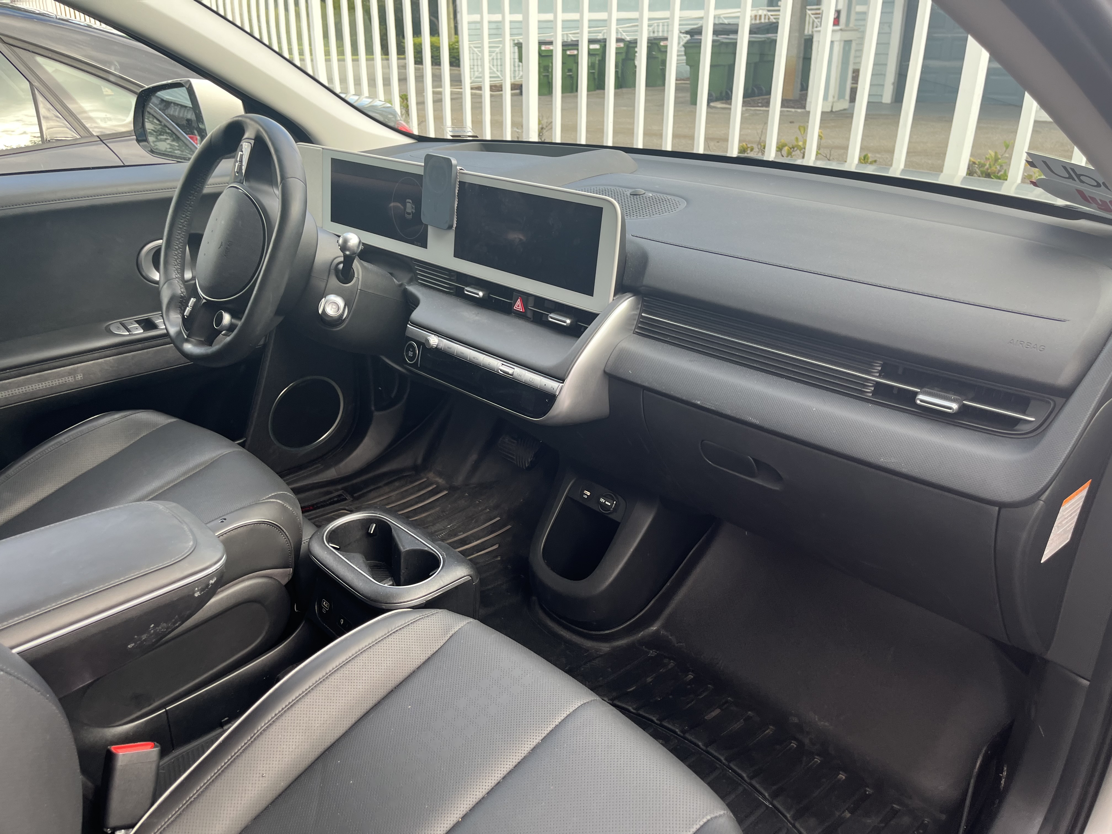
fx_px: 835
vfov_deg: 53.1
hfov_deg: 67.3
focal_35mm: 26
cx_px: 556
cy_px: 417
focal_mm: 5.1
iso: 40
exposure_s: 1/124
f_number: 1.6
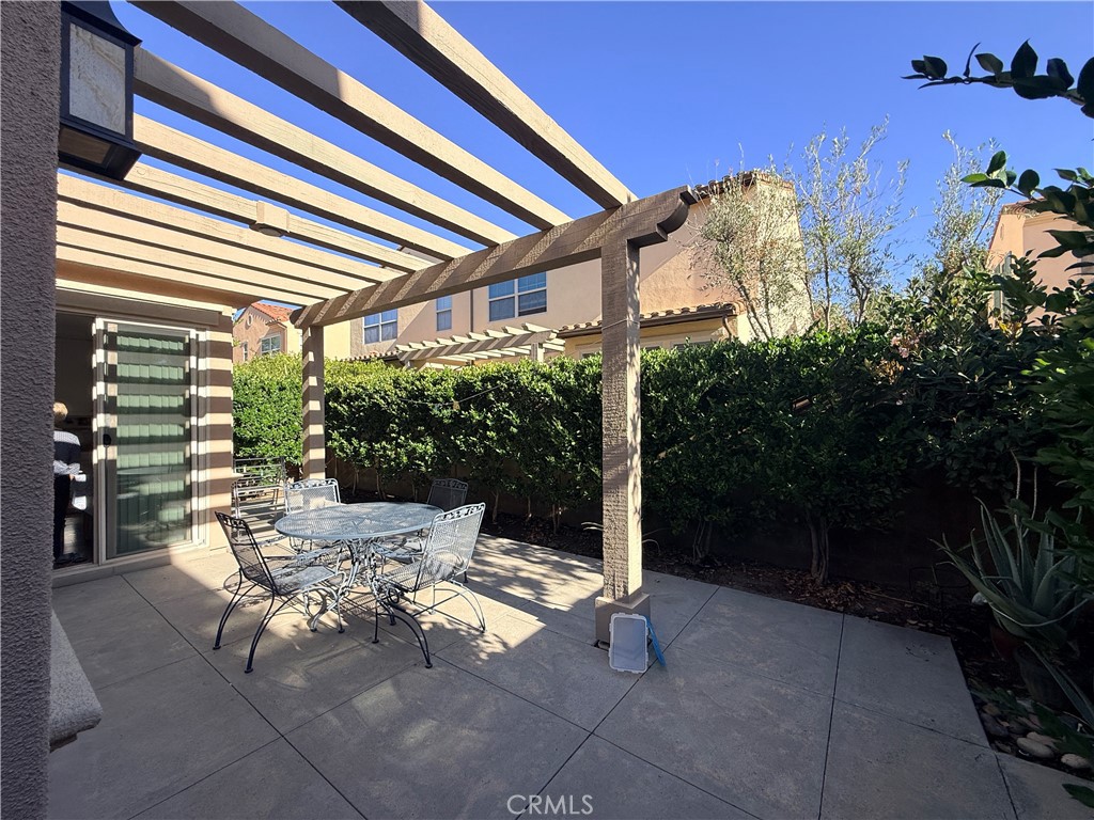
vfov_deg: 85.7
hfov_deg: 102.1
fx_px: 442
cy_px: 410
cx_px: 547
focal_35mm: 14
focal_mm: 2.22
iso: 50
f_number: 2.2
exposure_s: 1/701
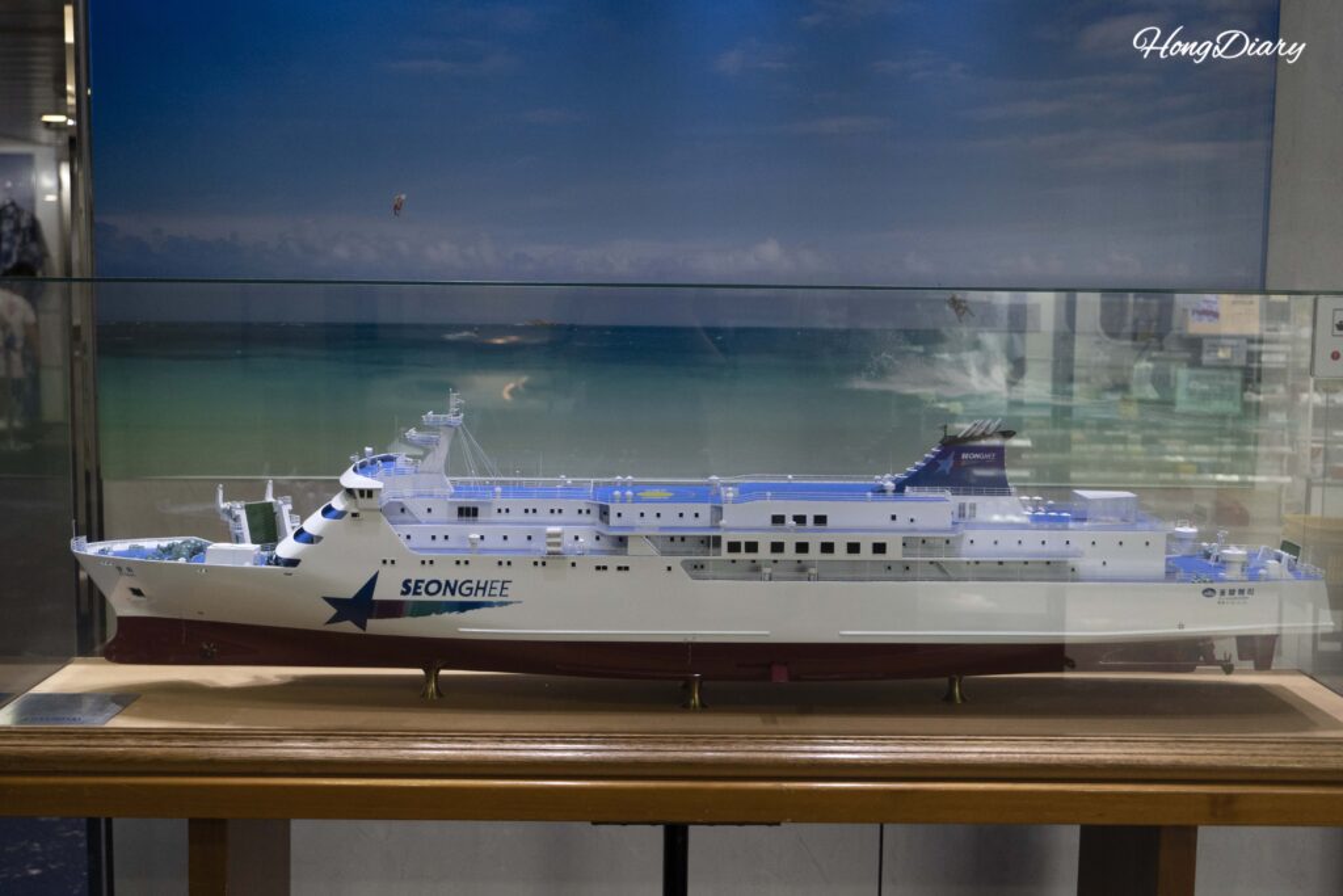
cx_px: 672
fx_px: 1530
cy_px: 448
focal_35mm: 41
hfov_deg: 47.4
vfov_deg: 32.6
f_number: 5
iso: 4000
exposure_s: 1/160
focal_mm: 41
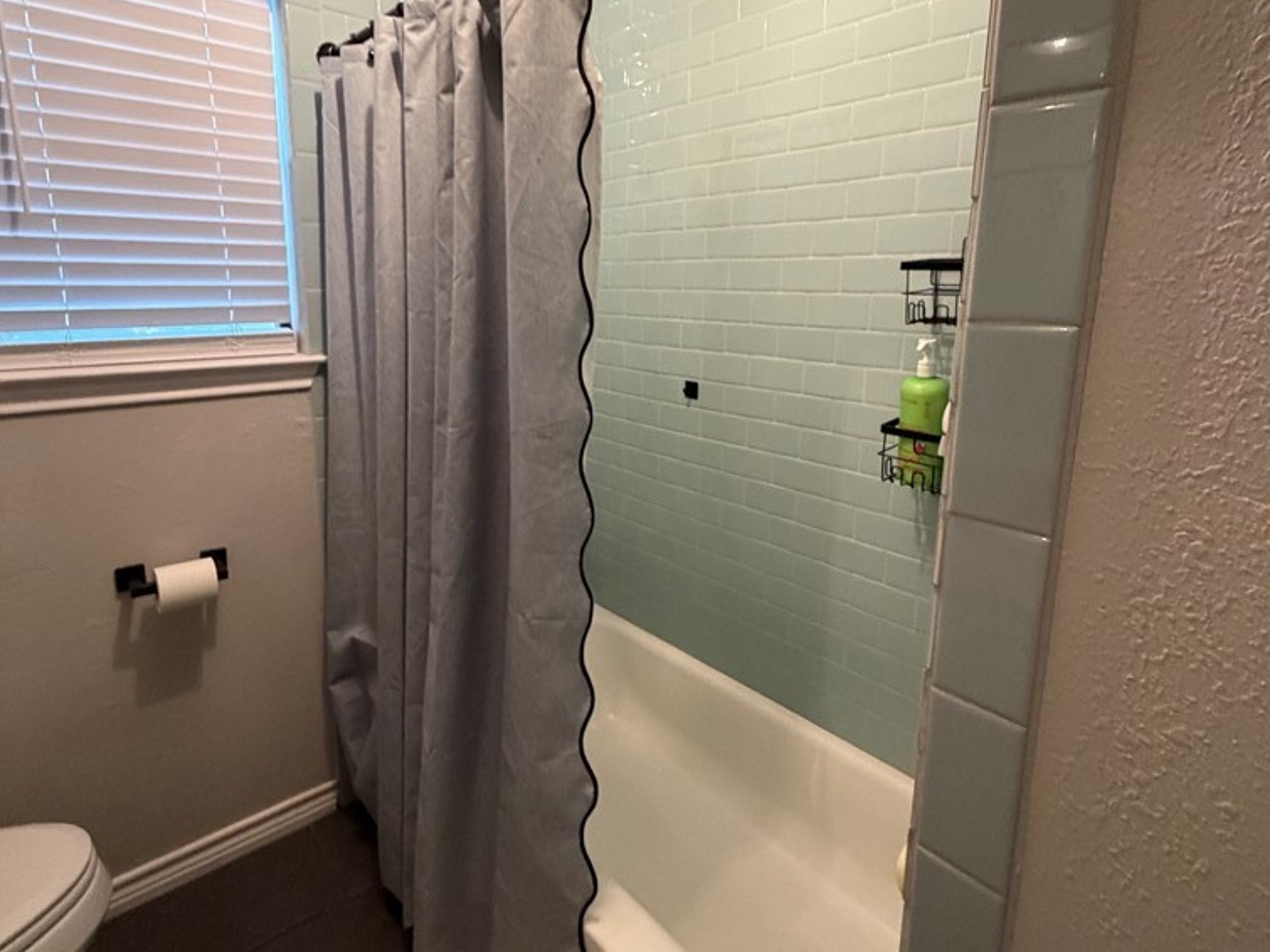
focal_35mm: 19
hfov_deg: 84.7
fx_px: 697
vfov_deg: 68.4
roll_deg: -1.0
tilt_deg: -8.5
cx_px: 636
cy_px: 414
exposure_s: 1/60
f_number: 2.2
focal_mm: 2.22
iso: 500
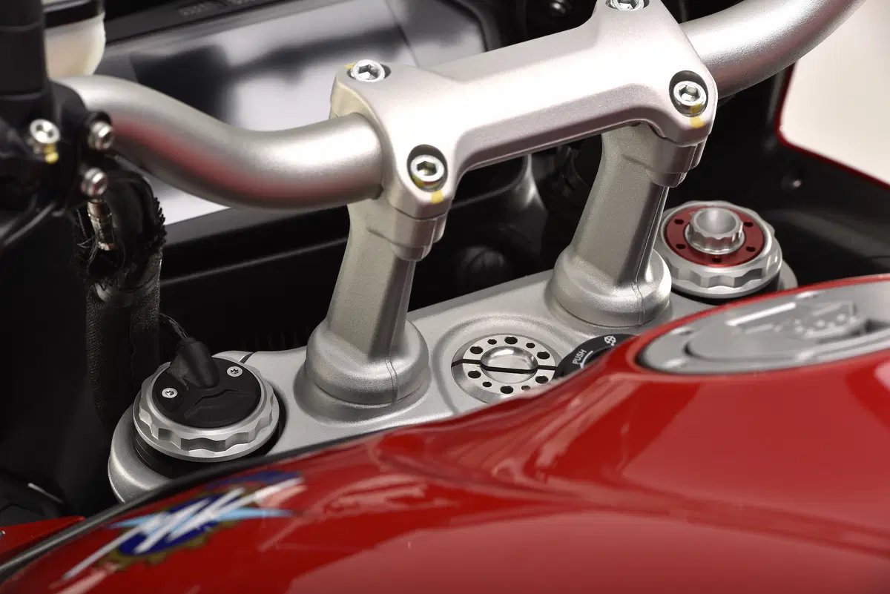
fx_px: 4822
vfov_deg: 7.0
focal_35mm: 195
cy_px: 297
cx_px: 445
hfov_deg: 10.5
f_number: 14
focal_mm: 195
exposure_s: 1/250
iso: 31
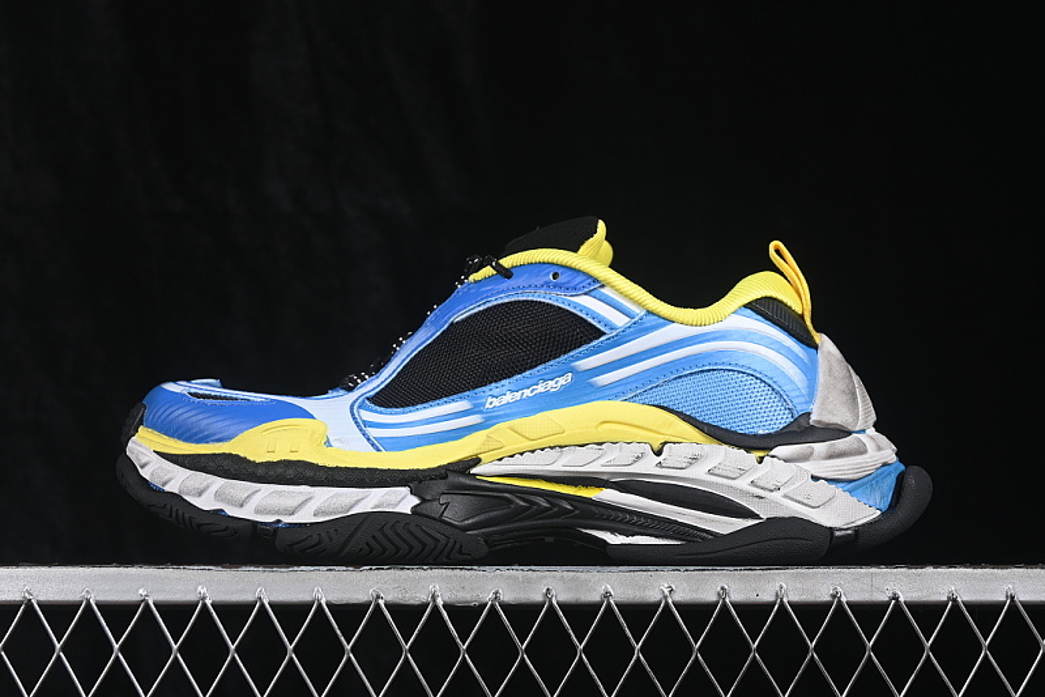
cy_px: 348
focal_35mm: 75
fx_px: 2176
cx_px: 522
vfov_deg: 18.2
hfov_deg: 27.0
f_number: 7.1
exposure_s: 1/80
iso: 160
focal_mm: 50
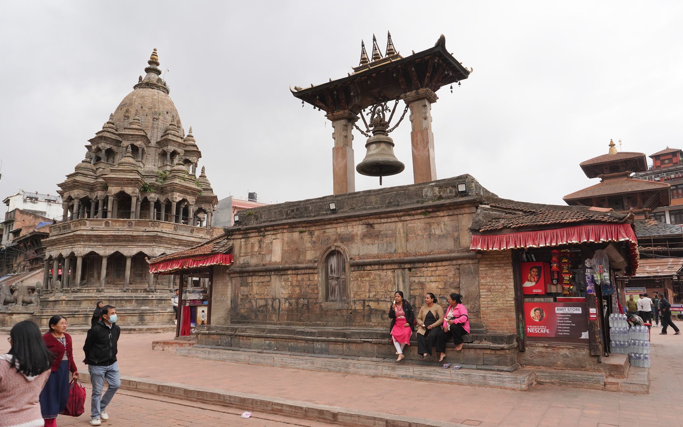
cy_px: 220
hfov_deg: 72.5
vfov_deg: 49.3
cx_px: 347
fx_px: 465
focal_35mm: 25
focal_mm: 24
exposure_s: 1/100
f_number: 16
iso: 800
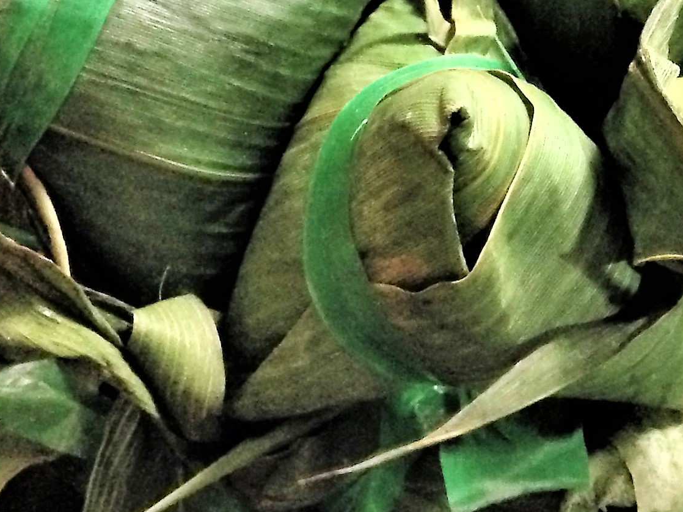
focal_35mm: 90
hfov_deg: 20.1
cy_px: 248
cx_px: 864
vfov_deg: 16.4
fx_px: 1776
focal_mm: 4.12
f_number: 2.4
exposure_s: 1/15
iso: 400
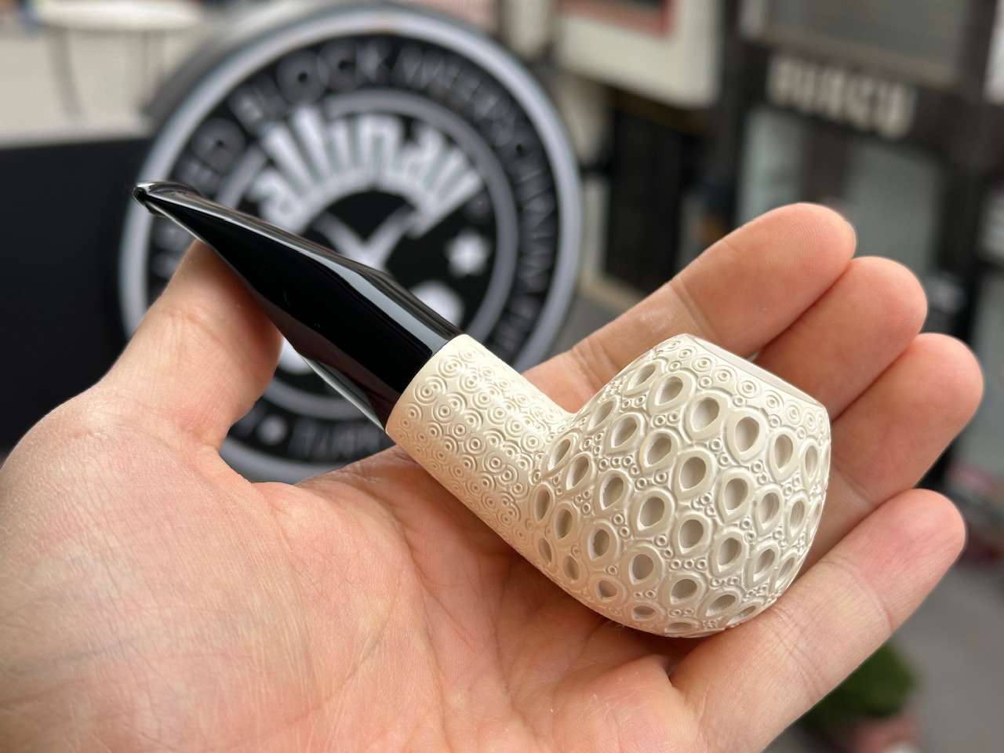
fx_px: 1392
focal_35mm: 48
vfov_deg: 30.3
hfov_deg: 39.7
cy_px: 376
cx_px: 502
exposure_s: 1/343
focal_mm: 6.86
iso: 64
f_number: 1.78
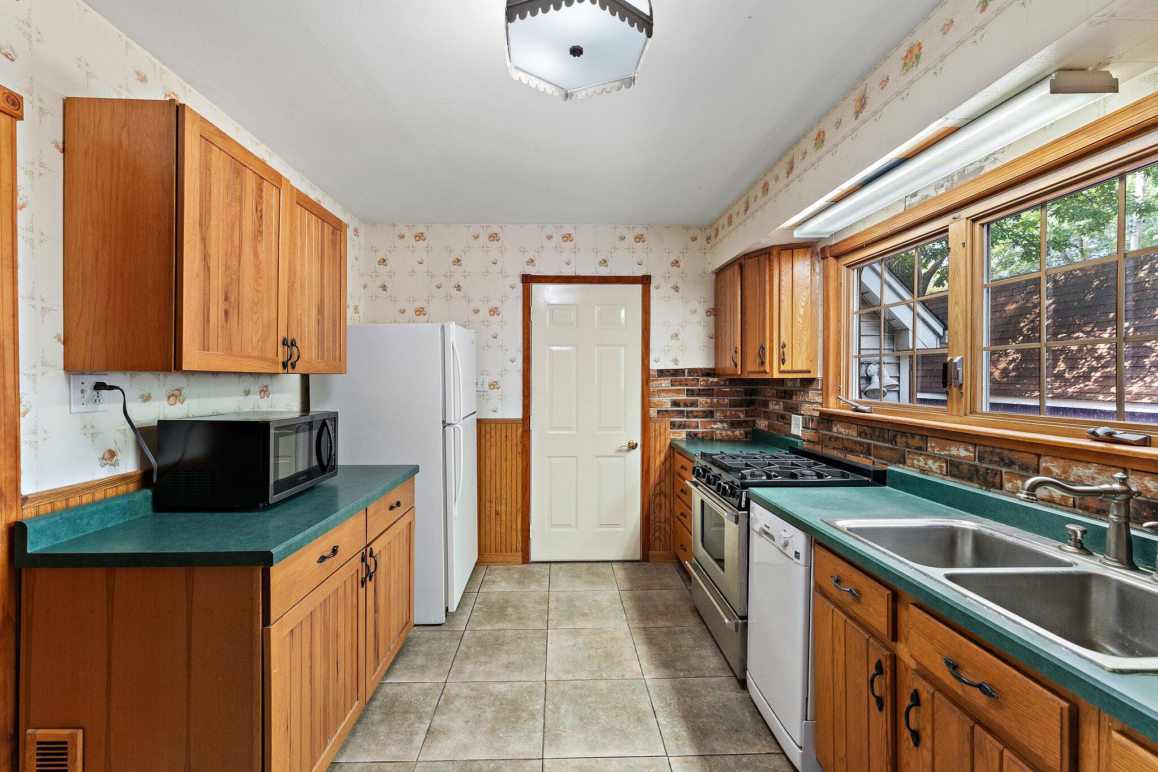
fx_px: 450
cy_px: 386
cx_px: 579
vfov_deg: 81.2
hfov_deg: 104.3
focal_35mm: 14
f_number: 5.6
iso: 500
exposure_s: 1/8
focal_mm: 14
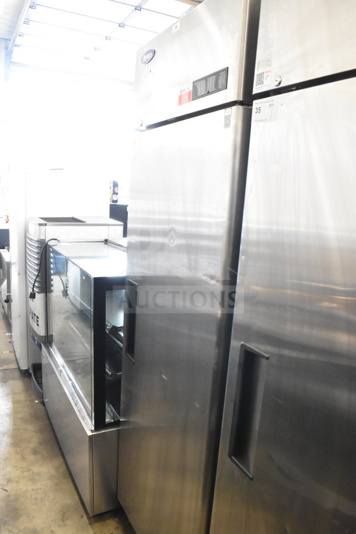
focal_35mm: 27
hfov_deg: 47.9
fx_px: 400
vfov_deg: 67.4
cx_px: 178
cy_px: 267
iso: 6400
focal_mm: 18
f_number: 5.6
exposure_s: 1/125
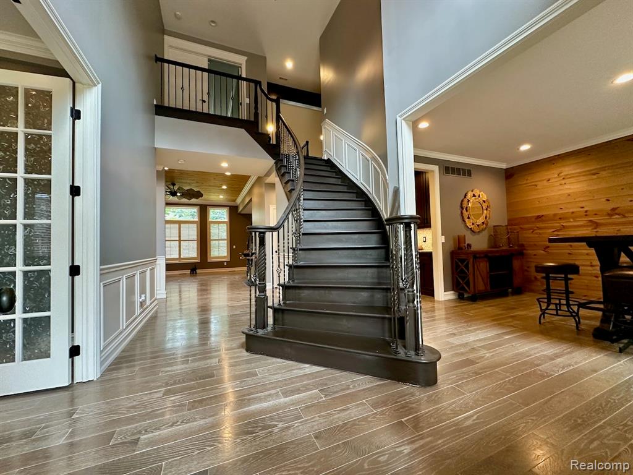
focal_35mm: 14
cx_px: 316
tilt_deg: +2.4
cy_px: 238
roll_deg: +2.0
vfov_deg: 85.7
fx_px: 256
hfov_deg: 102.1
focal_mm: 2.22
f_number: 2.2
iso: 250
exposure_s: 1/60
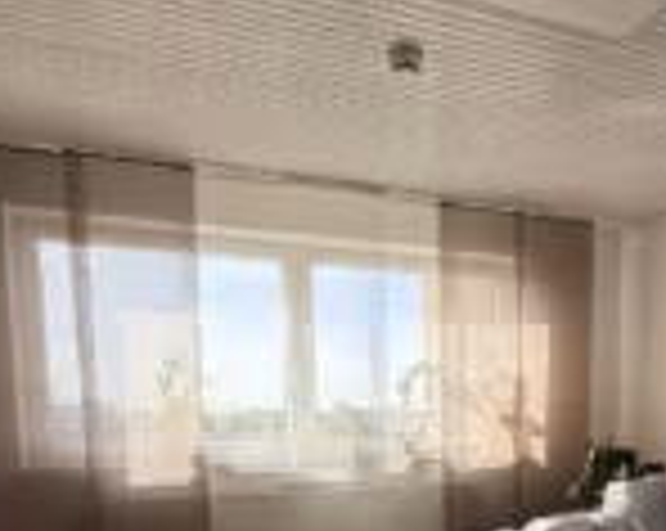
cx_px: 477
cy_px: 495
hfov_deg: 47.8
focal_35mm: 37
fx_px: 728
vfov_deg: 37.0
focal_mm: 2.22
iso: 64
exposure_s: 1/585
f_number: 2.2
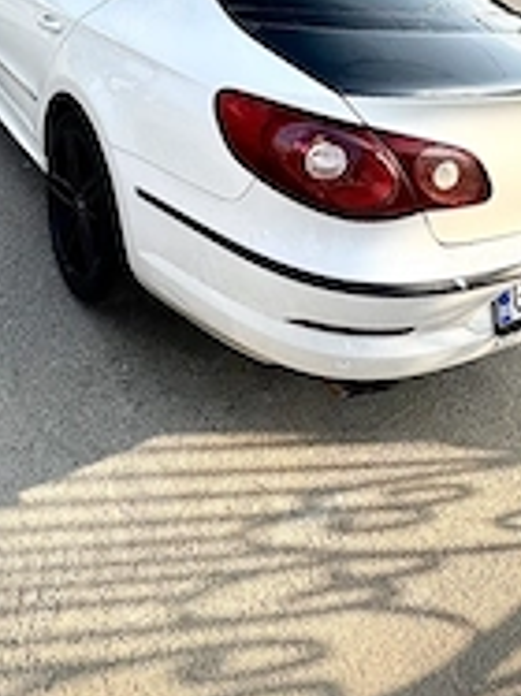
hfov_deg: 46.3
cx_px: 190
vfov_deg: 53.1
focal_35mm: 30
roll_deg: -7.5
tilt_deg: -17.2
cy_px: 78
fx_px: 603
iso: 40
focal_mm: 2.22
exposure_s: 1/879
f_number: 2.2
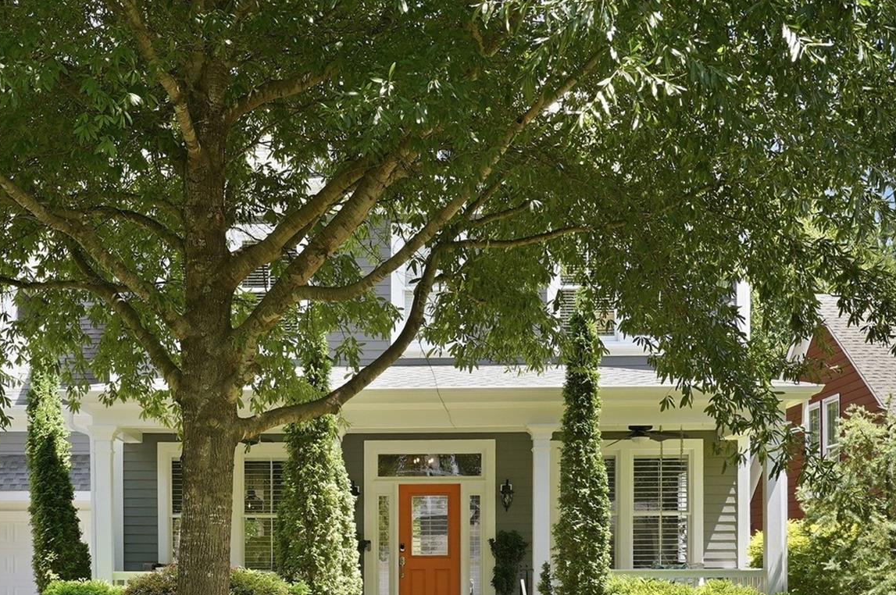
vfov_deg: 26.9
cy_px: 280
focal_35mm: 50
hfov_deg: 39.4
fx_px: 1243
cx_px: 338
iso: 100
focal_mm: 28
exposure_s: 1/80
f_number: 5.6
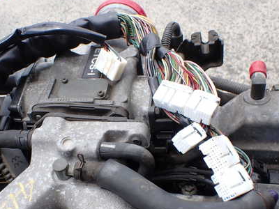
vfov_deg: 31.9
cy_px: 141
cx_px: 96
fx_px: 363
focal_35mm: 45
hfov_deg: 41.6
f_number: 3.2
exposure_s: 1/500
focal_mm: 5.4
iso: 100
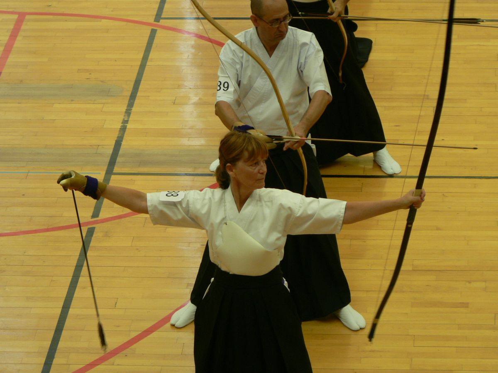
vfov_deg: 6.9
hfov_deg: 9.2
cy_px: 186
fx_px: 3107
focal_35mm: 216
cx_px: 249
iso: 100
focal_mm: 35.9
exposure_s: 1/30
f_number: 3.3
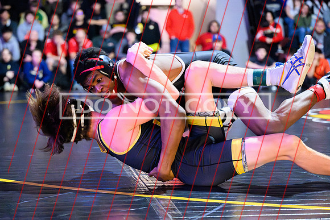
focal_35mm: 87
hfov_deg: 23.3
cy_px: 117
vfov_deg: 15.7
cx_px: 134
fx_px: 799
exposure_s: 1/640
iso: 25600
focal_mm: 70
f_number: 2.8
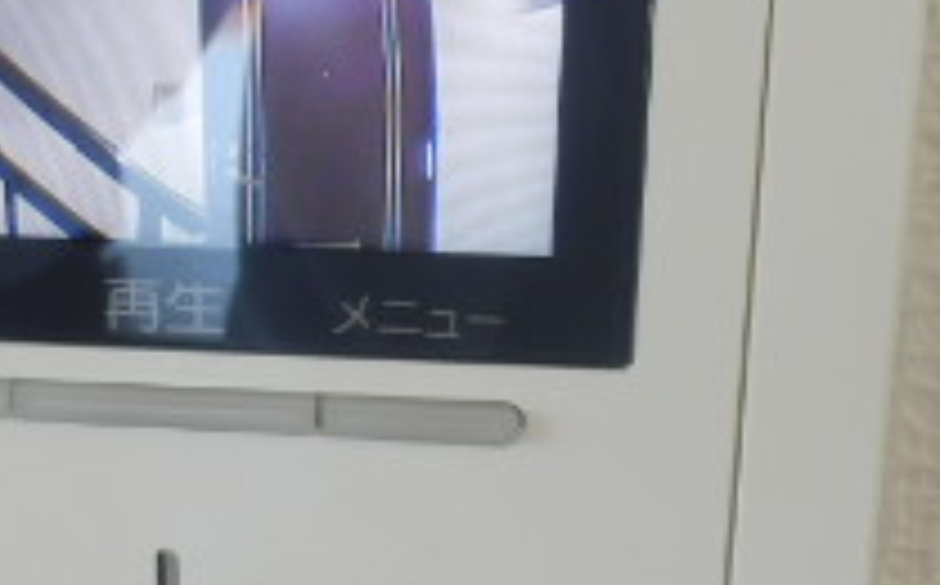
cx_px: 171
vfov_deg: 16.6
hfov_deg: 26.0
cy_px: 148
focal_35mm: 78
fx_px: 1996
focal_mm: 4.2
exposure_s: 1/30
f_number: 3
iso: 100
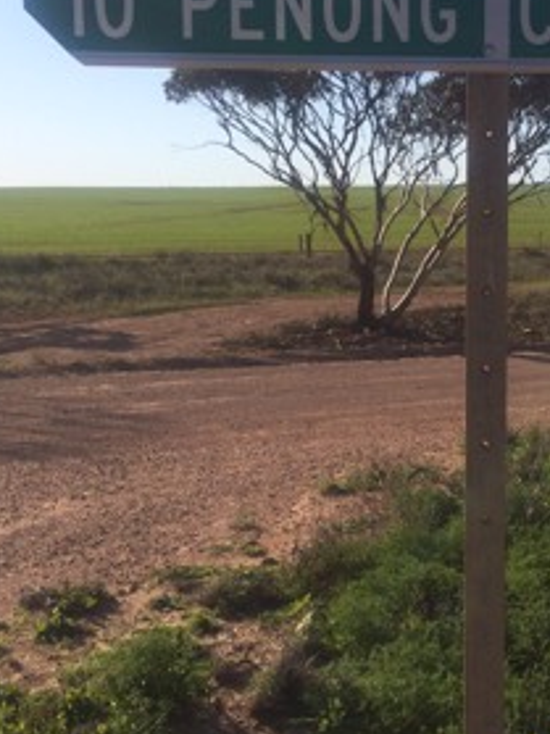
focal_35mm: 54
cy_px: 389
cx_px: 495
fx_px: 1145
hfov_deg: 26.1
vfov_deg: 35.5
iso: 32
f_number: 2.2
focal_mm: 4.15
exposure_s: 1/2740
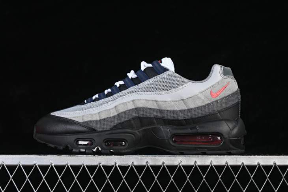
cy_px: 96
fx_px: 600
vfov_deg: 18.2
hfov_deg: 27.0
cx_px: 144
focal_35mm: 75
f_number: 7.1
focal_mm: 50
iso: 160
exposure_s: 1/80
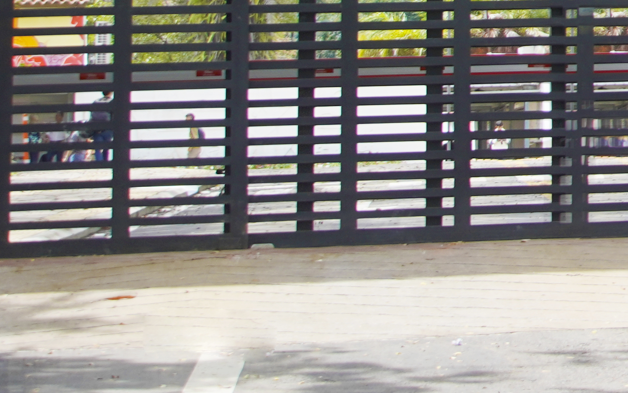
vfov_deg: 6.5
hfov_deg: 9.6
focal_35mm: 200
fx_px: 3423
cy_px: -235
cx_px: 1352
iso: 100
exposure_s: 1/320
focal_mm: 30
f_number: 4.5
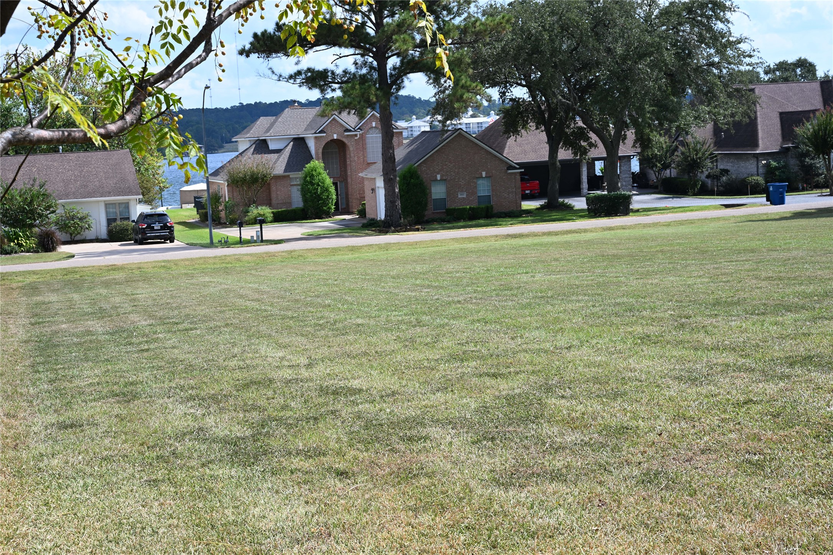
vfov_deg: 25.5
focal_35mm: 53
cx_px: 416
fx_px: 1226
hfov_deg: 37.5
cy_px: 278
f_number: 11
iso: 200
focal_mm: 53
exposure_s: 1/200
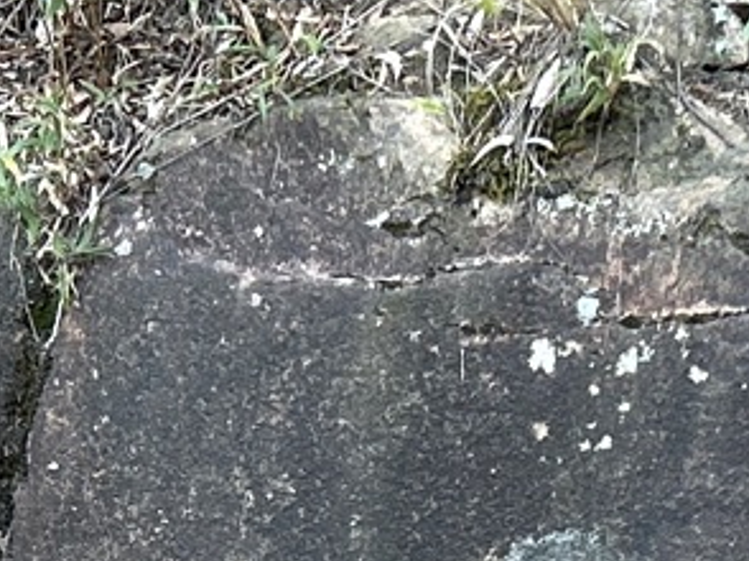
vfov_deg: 8.2
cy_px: 813
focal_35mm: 177
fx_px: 3827
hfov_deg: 11.2
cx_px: 484
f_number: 1.5
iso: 100
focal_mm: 5.7
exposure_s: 1/121
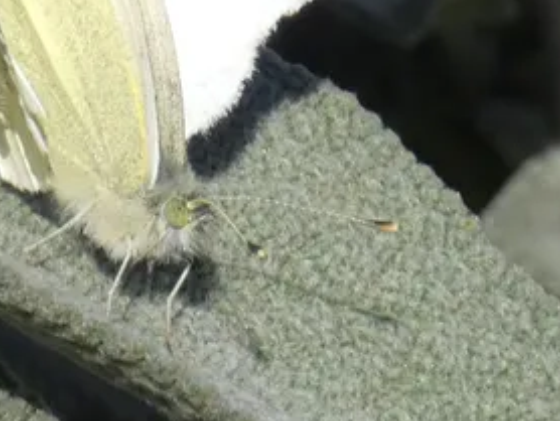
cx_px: 75
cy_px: -26
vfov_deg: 3.1
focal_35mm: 485
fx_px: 7853
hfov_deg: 4.1
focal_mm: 37.8
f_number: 5.5
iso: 80
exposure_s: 1/125
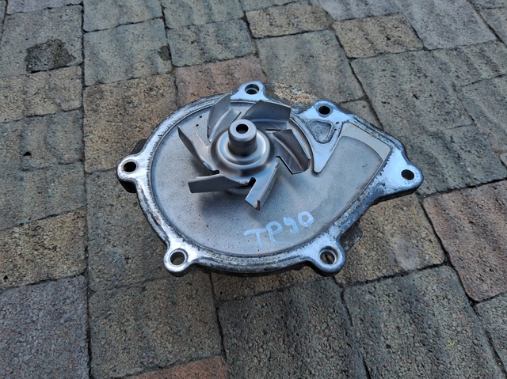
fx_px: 381
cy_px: 190
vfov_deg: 53.0
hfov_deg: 67.3
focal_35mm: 26
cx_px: 254
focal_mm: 3.98
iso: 25
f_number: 1.8
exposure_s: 1/115
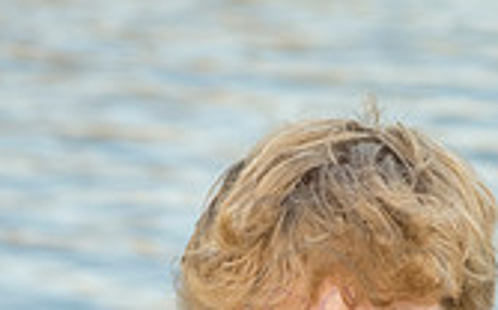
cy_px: 590
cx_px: 322
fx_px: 4176
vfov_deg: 4.2
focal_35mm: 308
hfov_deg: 6.8
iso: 800
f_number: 7.1
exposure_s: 1/640
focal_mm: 112
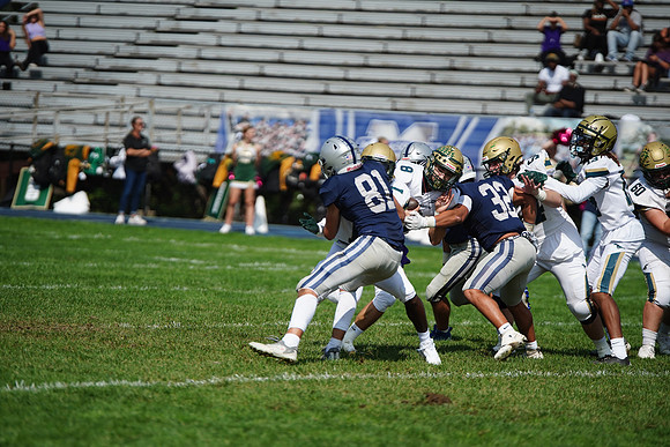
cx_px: 335
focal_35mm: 261
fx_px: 4858
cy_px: 224
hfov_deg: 7.9
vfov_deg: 5.3
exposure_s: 1/8000
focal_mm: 261
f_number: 2.8
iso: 400
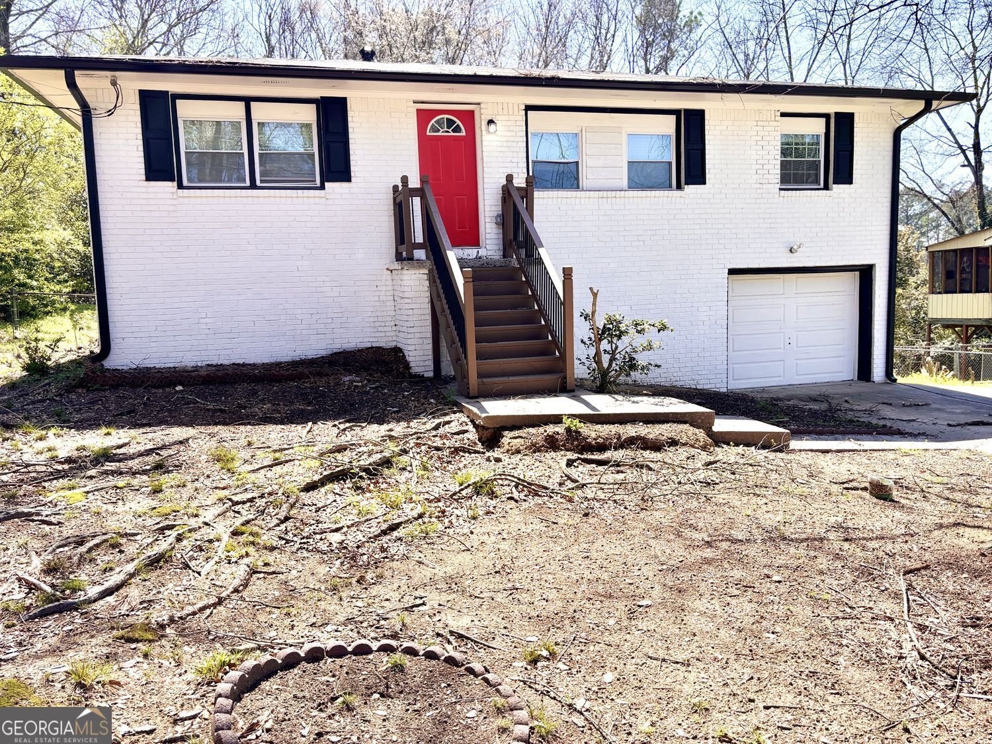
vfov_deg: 53.1
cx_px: 496
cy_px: 372
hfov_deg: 67.3
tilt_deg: -5.4
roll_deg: +1.6
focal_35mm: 26
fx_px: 745
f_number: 1.6
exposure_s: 1/1477
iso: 50
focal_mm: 5.96
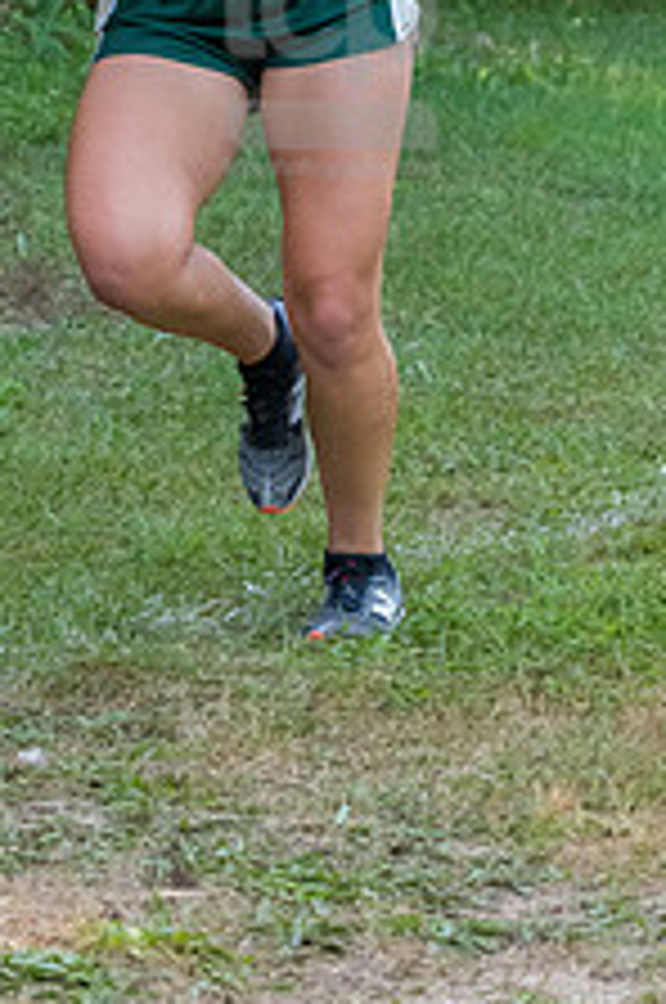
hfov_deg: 5.3
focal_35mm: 260
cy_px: 54
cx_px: 331
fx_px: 7237
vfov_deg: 7.9
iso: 3200
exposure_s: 1/1600
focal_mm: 86
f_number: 5
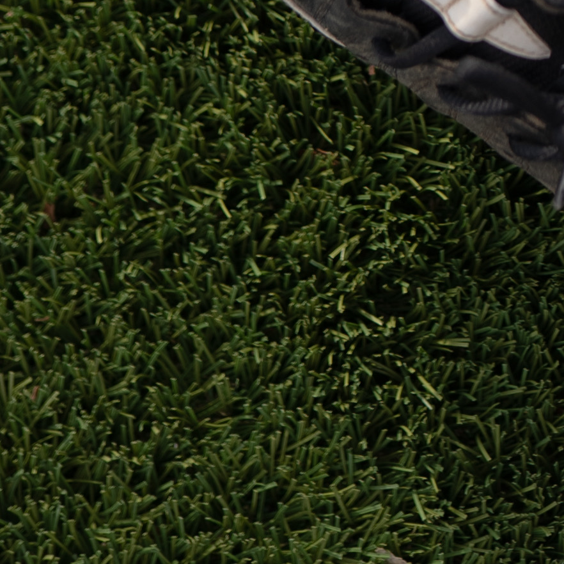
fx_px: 2636
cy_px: -584
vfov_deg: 11.0
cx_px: 813
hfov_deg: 11.7
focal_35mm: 143
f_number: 2.5
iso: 80
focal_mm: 35
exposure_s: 1/1250
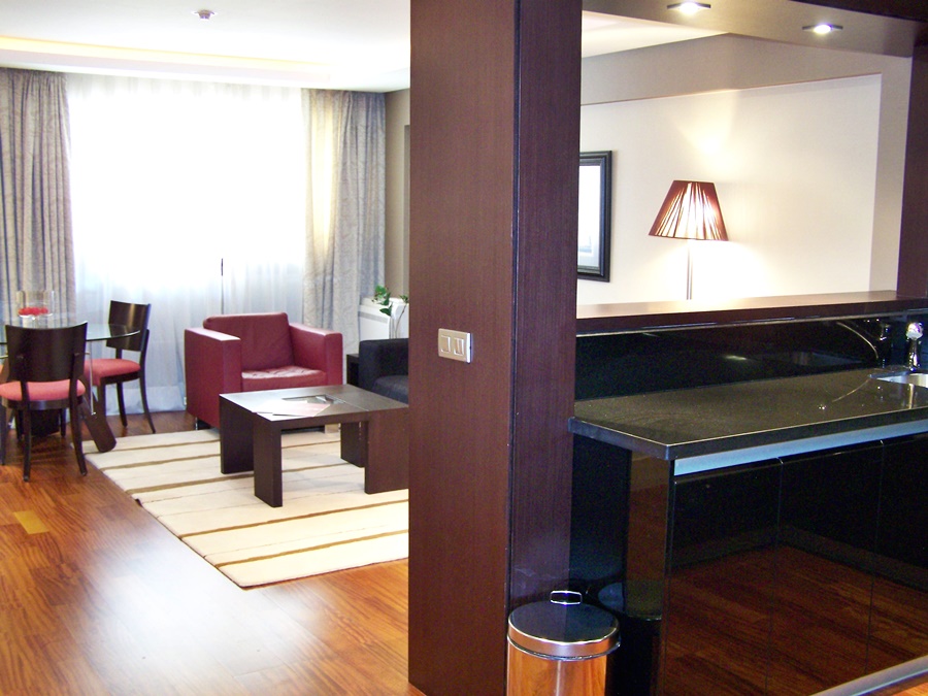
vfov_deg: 37.7
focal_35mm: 38
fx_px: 1019
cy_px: 348
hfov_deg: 49.0
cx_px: 464
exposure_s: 1/5
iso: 160
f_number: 2.8
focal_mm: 6.3
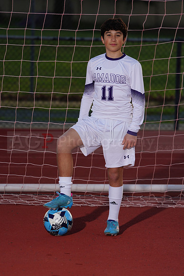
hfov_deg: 5.1
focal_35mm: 268
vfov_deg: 7.7
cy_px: 138
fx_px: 2053
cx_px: 92
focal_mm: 268
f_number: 5.6
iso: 320
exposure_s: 1/250
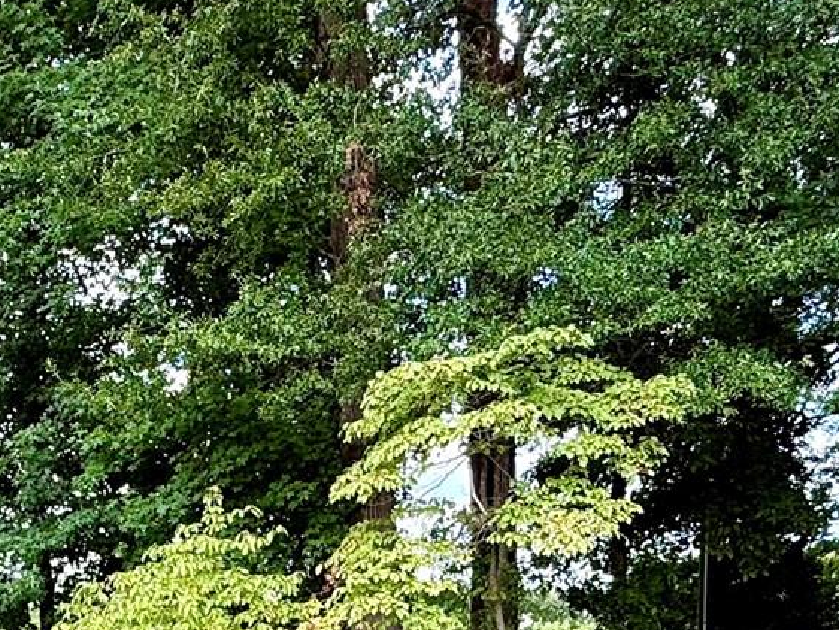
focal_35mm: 51
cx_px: 116
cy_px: 817
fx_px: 1237
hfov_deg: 35.7
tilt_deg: +0.5
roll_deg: +1.7
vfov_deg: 24.9
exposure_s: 1/148
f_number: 2.2
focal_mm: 2.22
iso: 50
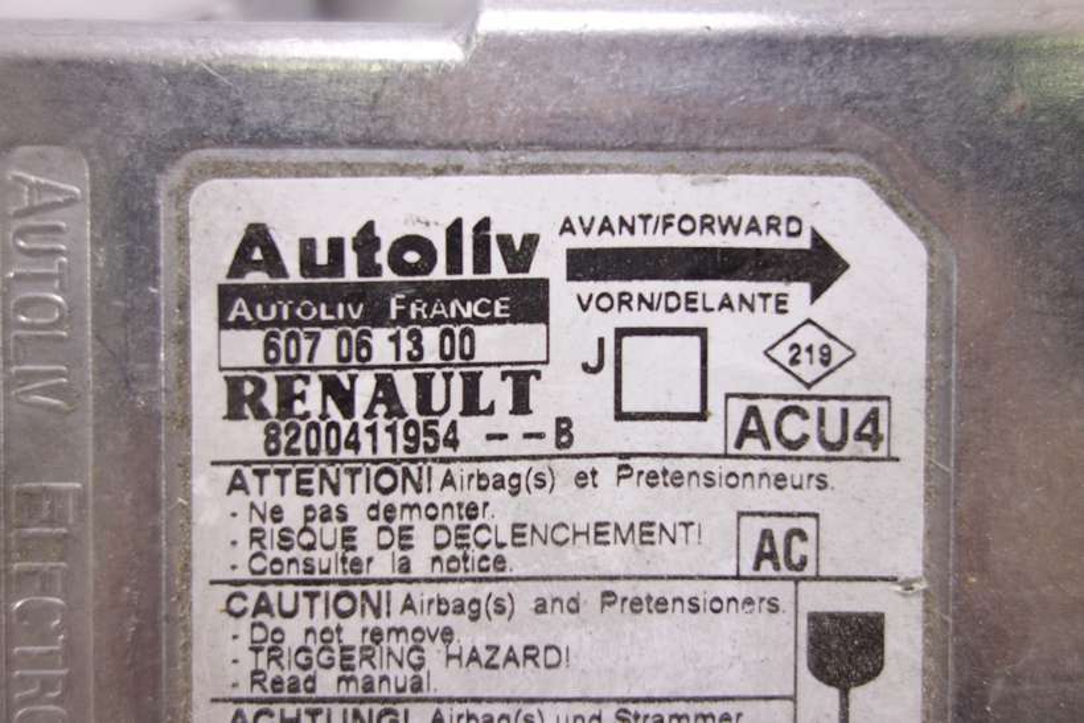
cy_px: 362
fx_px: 843
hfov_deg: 65.5
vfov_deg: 46.4
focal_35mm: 28
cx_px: 542
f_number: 2
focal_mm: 10.4
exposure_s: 1/100
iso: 125
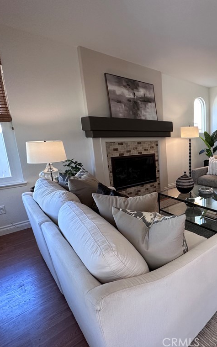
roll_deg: +0.0
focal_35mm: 20
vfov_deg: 85.1
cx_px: 200
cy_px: 174
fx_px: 189
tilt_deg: -10.3
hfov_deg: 51.7
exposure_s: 1/120
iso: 250
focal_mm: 2.22
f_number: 2.2
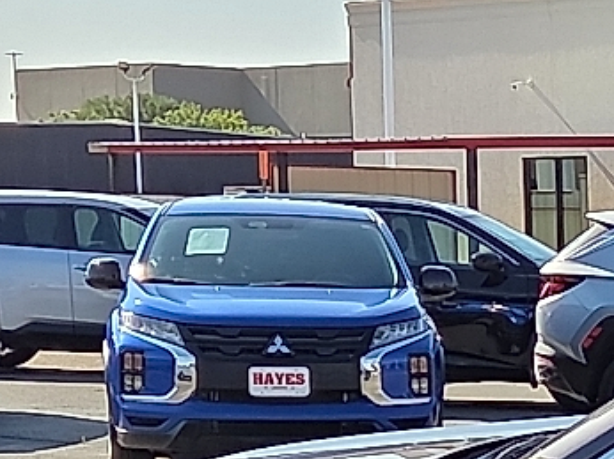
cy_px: 681
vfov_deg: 8.9
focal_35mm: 162
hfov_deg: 11.3
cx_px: 1148
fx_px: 2871
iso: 25
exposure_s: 1/1667
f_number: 1.8
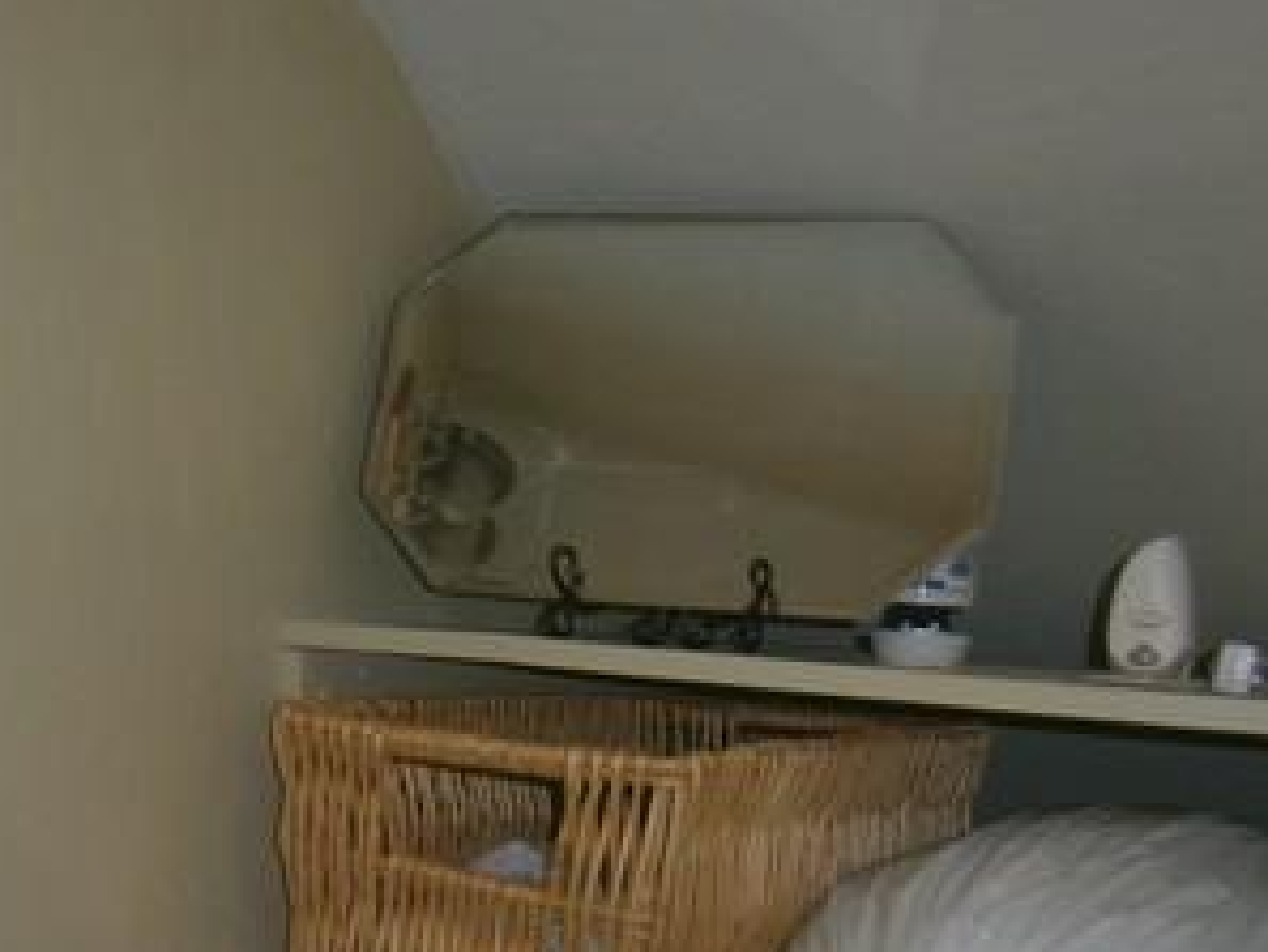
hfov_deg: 33.2
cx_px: 222
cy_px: 1007
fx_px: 2052
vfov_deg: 24.6
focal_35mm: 56
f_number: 2.8
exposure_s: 1/30
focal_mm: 4.7
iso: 80
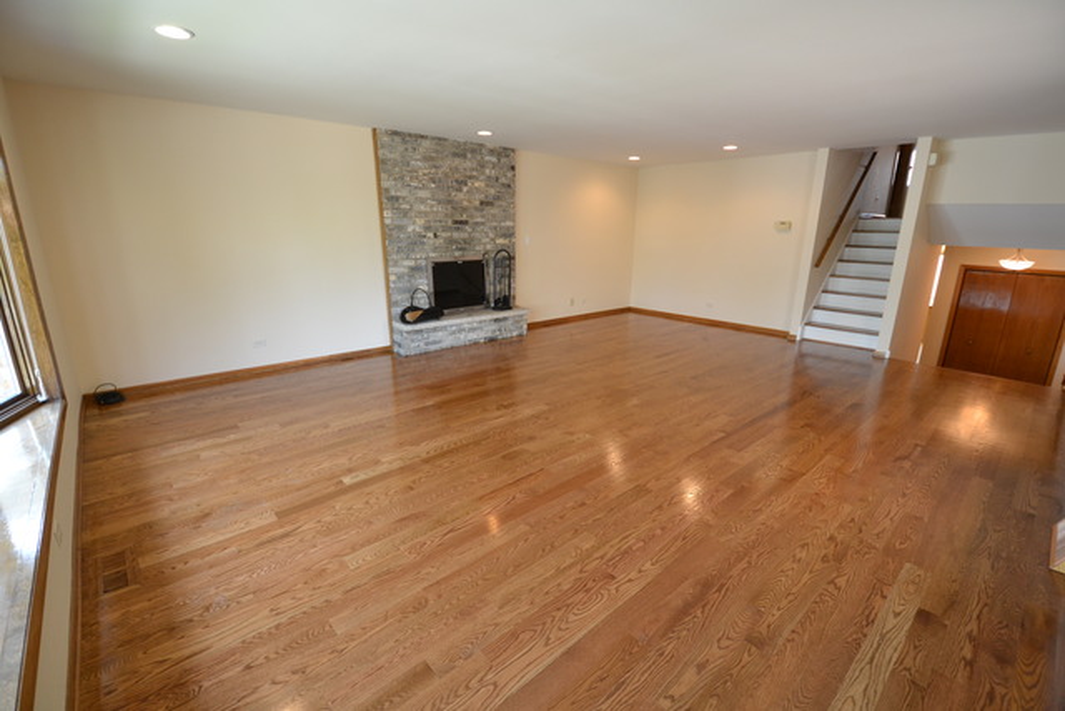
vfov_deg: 77.4
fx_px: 444
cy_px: 356
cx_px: 532
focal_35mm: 15
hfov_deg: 100.4
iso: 640
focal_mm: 10
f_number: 4
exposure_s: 1/60
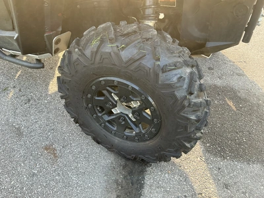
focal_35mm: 28
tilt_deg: -40.2
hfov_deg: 63.4
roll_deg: +0.5
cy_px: 99
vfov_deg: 49.7
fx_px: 214
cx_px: 132
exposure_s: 1/122
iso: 32
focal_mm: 3
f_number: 1.8
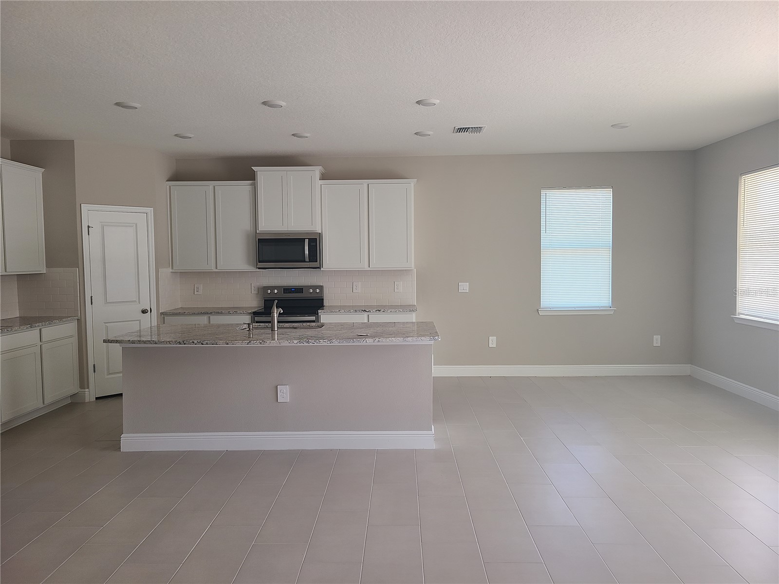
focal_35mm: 26
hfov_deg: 67.3
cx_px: 390
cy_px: 292
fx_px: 585
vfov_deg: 53.1
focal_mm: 5.4
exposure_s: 1/120
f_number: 1.8
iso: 50
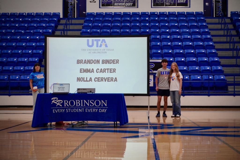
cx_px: 120
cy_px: 80
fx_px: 500
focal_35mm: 75
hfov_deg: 27.0
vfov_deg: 18.2
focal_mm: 50
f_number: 5.6
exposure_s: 1/160
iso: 1250
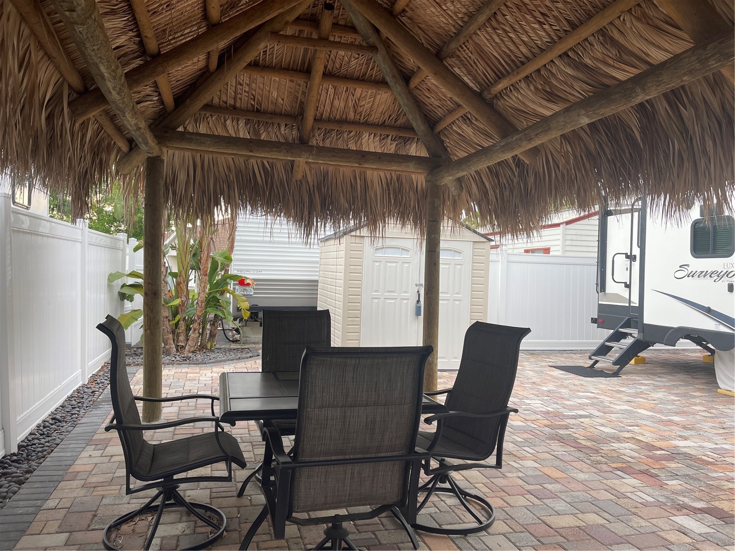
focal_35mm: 25
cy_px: 276
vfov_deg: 54.9
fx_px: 531
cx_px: 368
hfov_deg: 69.4
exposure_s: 1/149
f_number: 1.6
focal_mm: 5.1
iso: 32
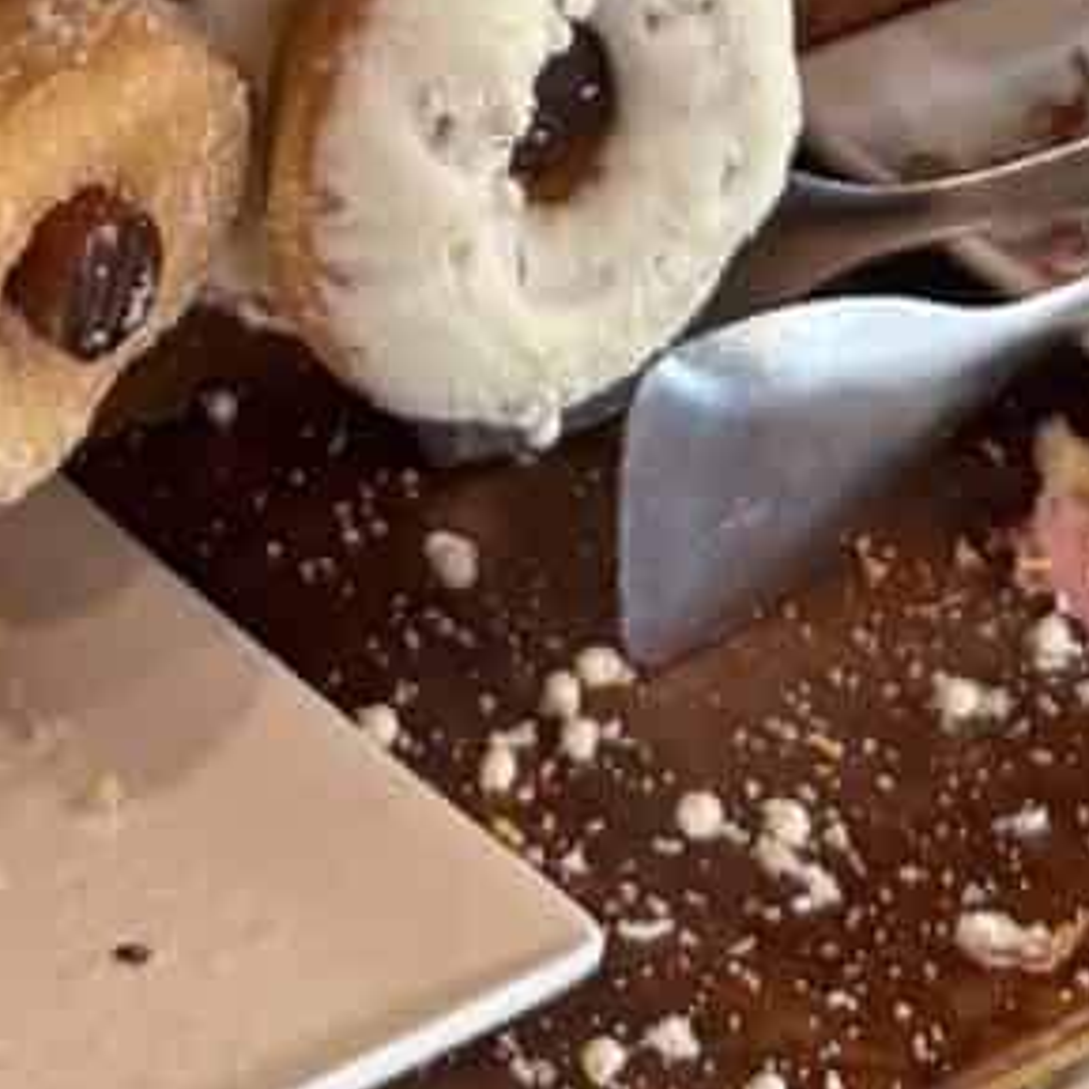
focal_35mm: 188
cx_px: 87
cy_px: -2336
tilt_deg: -10.2
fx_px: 6691
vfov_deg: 7.9
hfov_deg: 9.3
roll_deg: -1.7
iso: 200
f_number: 1.78
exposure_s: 1/60
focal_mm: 6.76
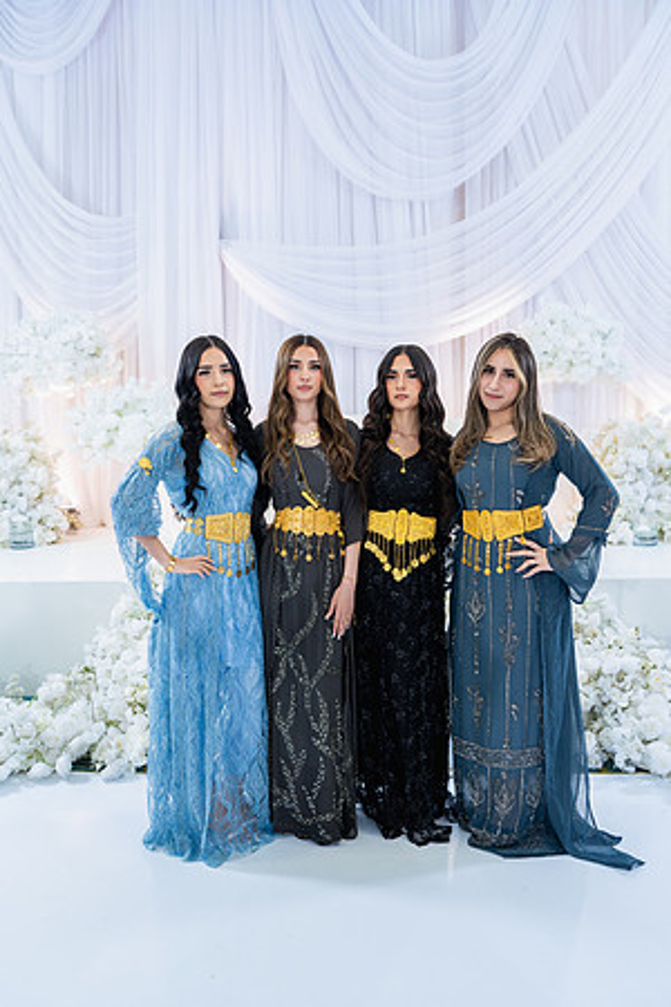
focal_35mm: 28
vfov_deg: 65.5
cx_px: 336
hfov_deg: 46.4
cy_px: 504
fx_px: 783
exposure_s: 1/160
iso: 640
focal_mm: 28
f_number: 2.8
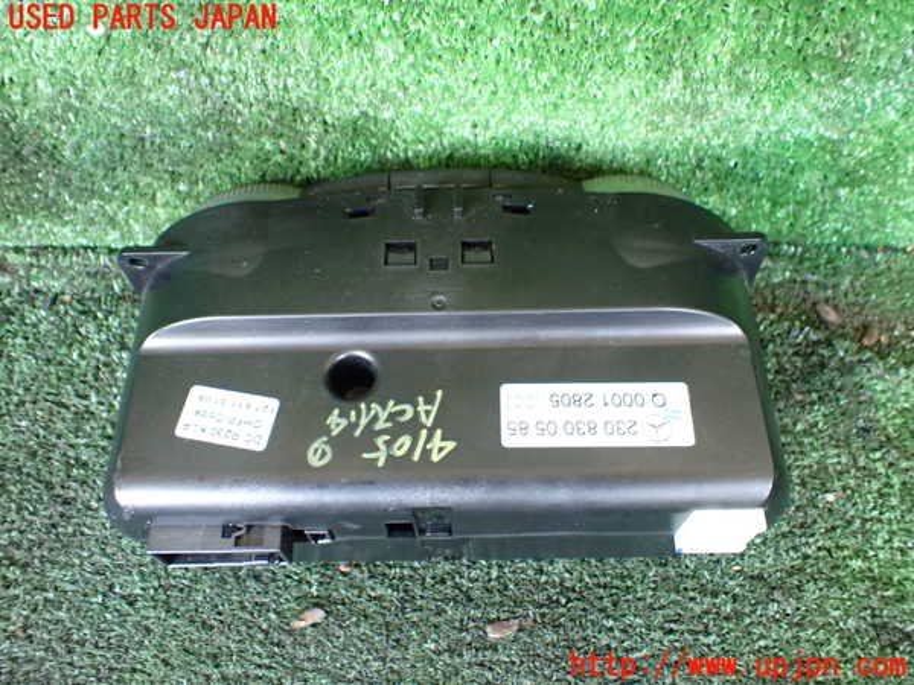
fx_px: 792
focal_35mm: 30
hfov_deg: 60.0
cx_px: 457
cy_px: 342
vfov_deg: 46.8
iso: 800
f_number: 2.3
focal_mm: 5.4
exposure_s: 1/60
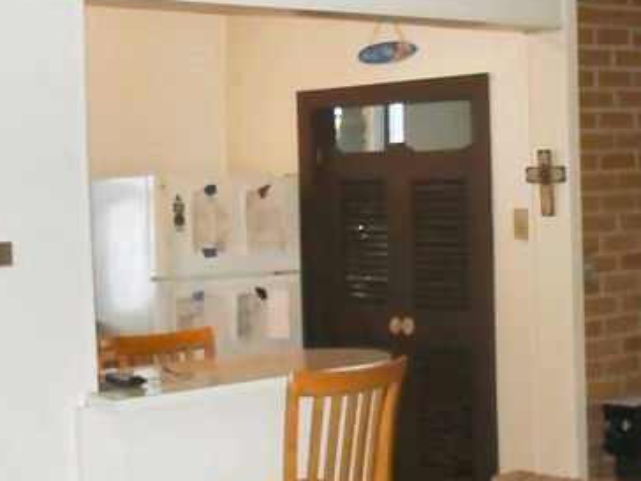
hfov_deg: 24.6
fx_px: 1426
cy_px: 234
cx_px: 571
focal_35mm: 77
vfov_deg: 19.1
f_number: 3.2
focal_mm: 6.3
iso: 320
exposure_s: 1/45
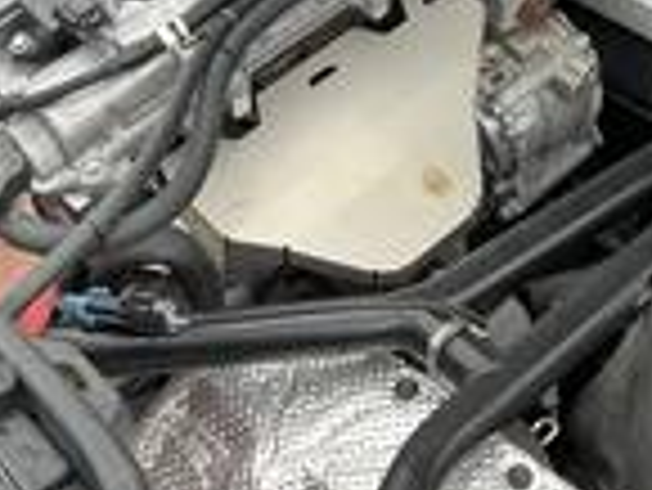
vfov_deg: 17.7
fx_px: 1508
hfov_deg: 24.4
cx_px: 387
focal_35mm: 80
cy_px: -63
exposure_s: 1/122
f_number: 1.8
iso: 25
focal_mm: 3
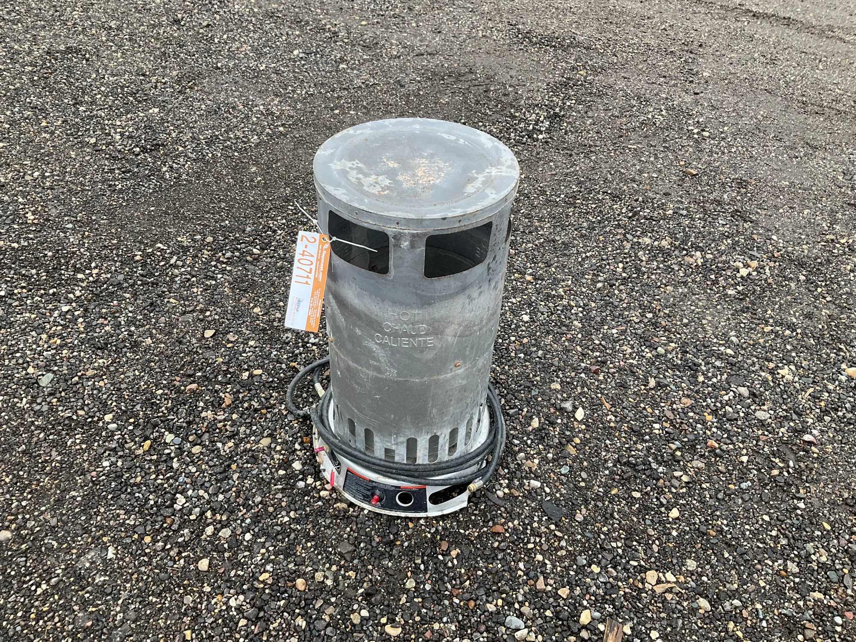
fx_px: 717
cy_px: 321
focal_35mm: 29
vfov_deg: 48.2
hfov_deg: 61.7
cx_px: 428
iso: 25
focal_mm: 3
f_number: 1.8
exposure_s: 1/284
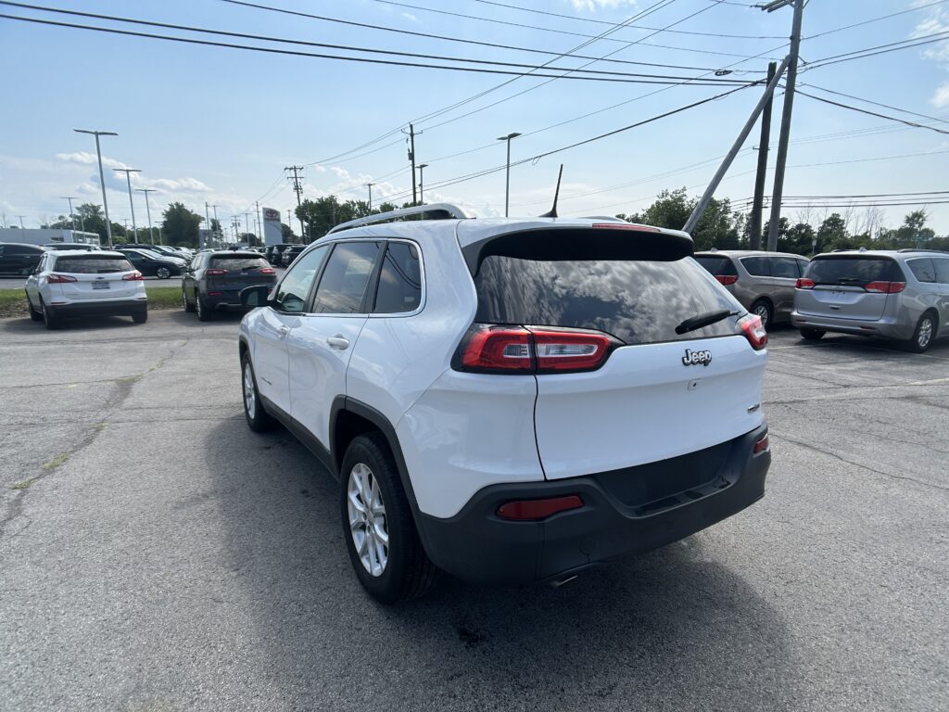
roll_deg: -1.2
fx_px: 713
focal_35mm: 26
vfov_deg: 53.1
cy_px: 356
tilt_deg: -12.1
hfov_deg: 67.3
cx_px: 474
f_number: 1.5
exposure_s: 1/5587
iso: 50
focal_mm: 5.7
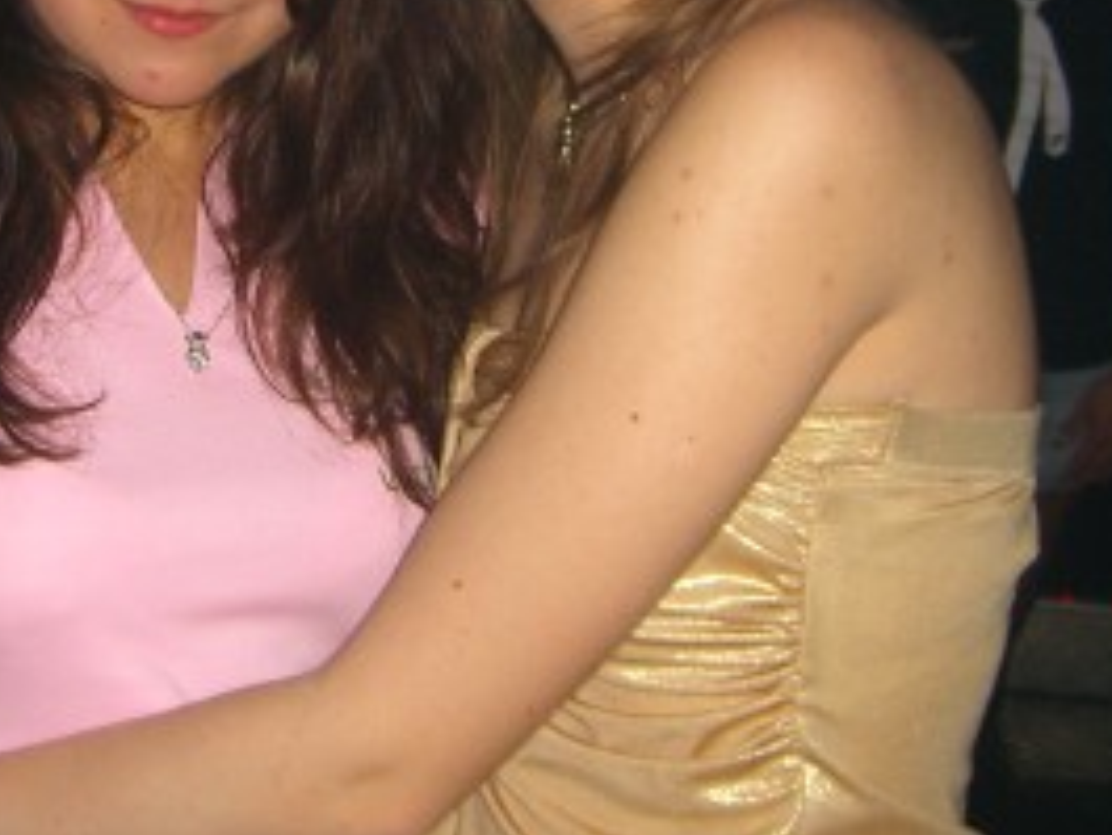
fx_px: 2764
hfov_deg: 22.6
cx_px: 319
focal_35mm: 86
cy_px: 105
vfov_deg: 17.0
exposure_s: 1/60
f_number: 2.8
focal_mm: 7.9
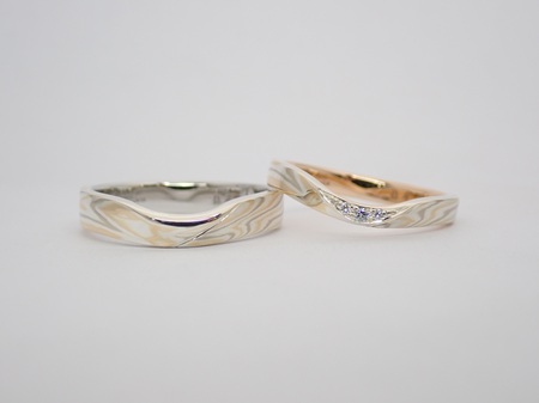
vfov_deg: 19.1
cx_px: 270
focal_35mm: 77
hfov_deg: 25.3
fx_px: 1198
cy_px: 202
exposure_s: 1/125
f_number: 4.1
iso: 200
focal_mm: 13.65
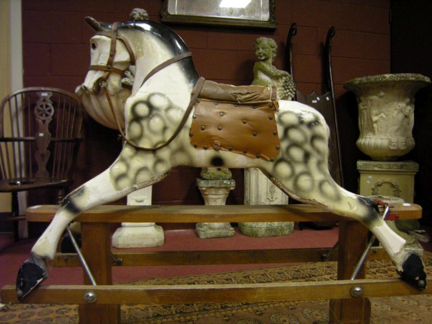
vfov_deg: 49.7
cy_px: 162
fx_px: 349
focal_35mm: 28
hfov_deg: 63.4
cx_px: 216
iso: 400
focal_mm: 4.7
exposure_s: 1/23.1
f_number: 2.8
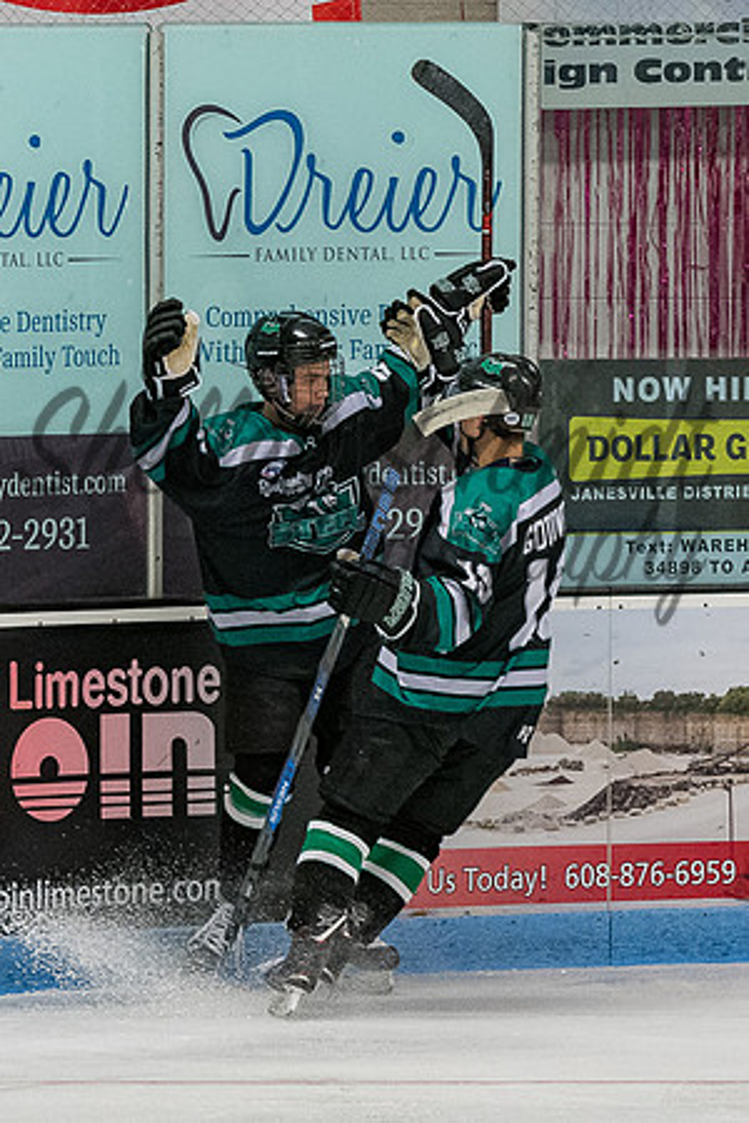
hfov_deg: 2.7
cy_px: 551
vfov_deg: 4.1
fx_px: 15801
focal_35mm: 506
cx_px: 359
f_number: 3.5
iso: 2000
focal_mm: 160
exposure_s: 1/800
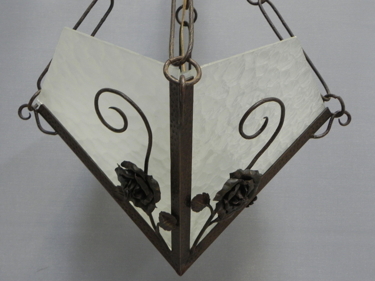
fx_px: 444
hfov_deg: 45.8
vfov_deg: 35.1
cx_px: 188
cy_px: 140
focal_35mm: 41
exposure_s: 1/12.4
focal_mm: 7.3
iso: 400
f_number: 3.2
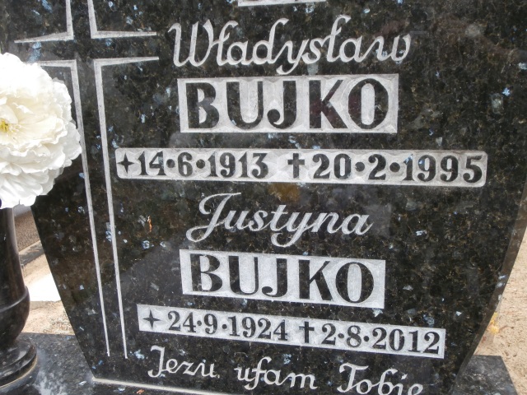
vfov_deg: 37.7
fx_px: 579
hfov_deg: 49.0
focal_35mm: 38
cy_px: 198
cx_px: 264
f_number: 3.9
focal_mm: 6.67
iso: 100
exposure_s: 1/40
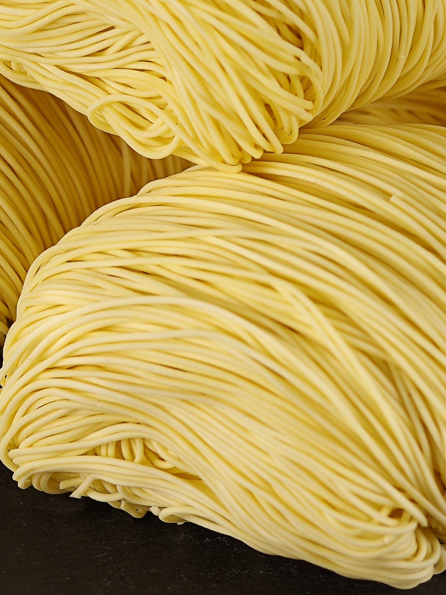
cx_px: 210
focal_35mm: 347
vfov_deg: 5.7
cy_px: 46
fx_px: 5961
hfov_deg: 4.3
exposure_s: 1/125
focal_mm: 100
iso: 100
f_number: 7.1
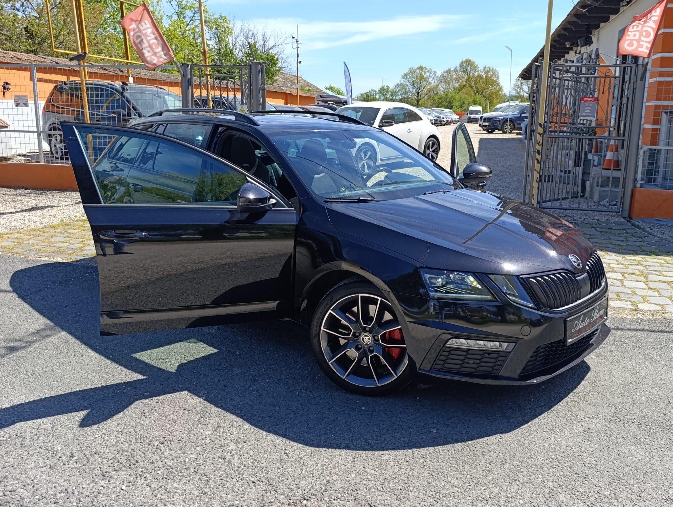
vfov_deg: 48.3
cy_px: 227
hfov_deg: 61.4
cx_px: 373
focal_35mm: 29
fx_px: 565
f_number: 1.6
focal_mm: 6.14
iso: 50
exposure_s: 1/444
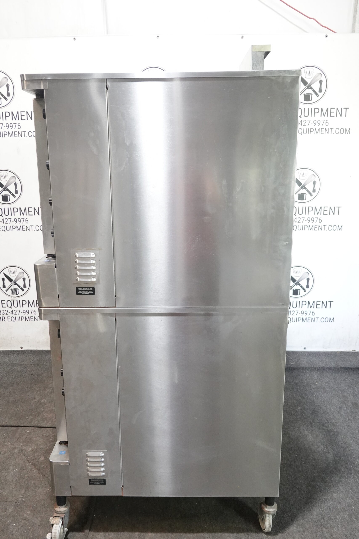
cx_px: 180
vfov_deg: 60.3
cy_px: 270
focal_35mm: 31
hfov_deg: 42.3
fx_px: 464
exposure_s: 1/40
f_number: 3.5
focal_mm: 11.52
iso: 1600
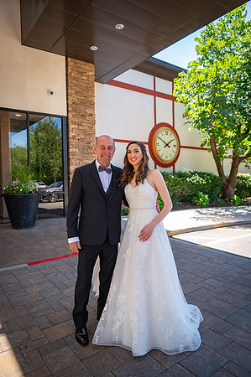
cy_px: 188
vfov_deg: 73.8
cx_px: 126
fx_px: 252
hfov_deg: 53.0
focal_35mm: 24
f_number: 2.8
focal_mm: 24
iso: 1000
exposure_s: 1/2500
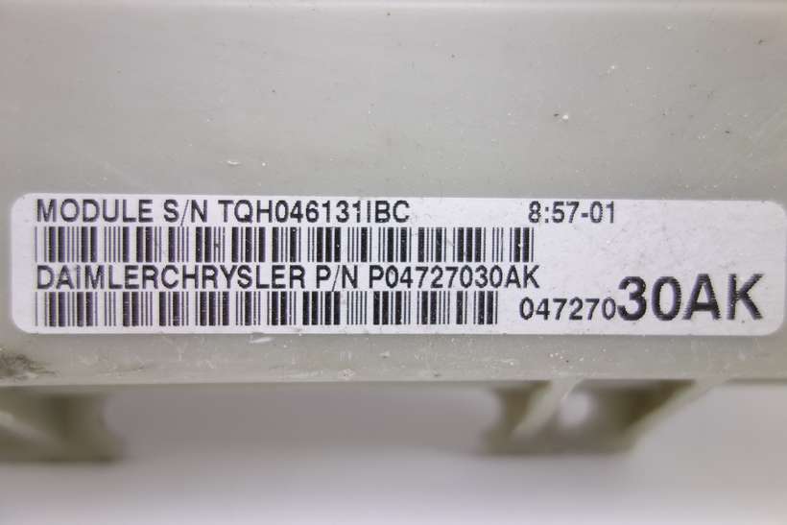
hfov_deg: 65.5
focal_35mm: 28
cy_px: 262
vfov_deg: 46.4
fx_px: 612
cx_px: 394
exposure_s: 1/100
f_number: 2
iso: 125
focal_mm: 10.4
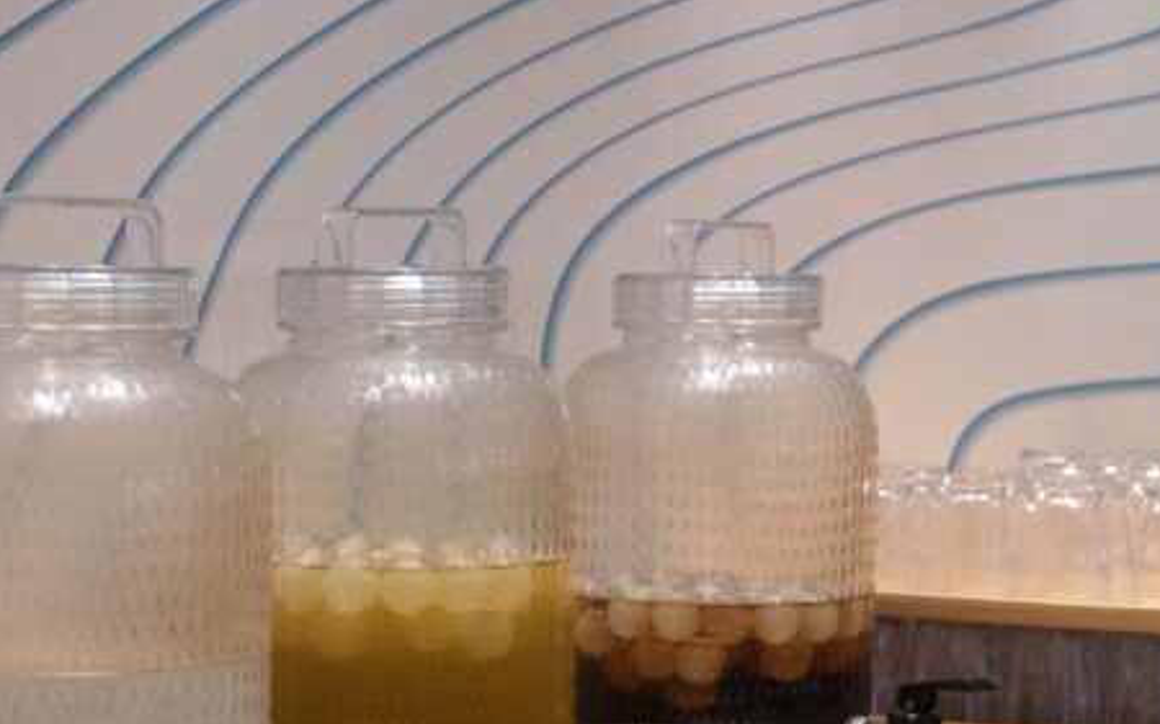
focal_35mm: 102
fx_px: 3224
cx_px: 322
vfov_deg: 12.7
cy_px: 707
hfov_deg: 20.3
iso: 4000
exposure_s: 1/160
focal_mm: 44
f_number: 5.6
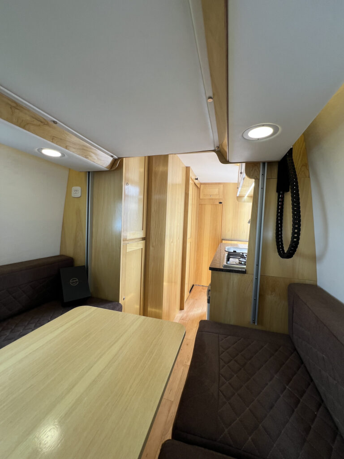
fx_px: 172
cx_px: 172
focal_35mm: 13
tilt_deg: -3.3
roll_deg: -1.2
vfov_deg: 106.2
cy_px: 230
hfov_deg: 89.9
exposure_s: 1/99
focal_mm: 1.57
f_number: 1.8
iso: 32
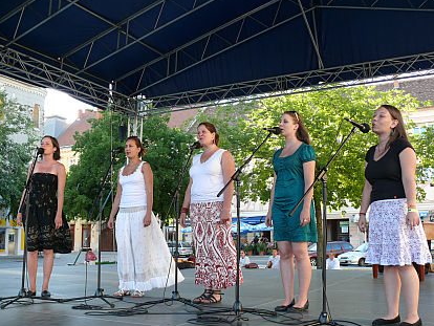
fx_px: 477
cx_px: 227
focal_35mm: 38
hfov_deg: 48.9
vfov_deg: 37.7
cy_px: 171
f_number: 3.2
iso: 100
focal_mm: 7.4
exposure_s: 1/100
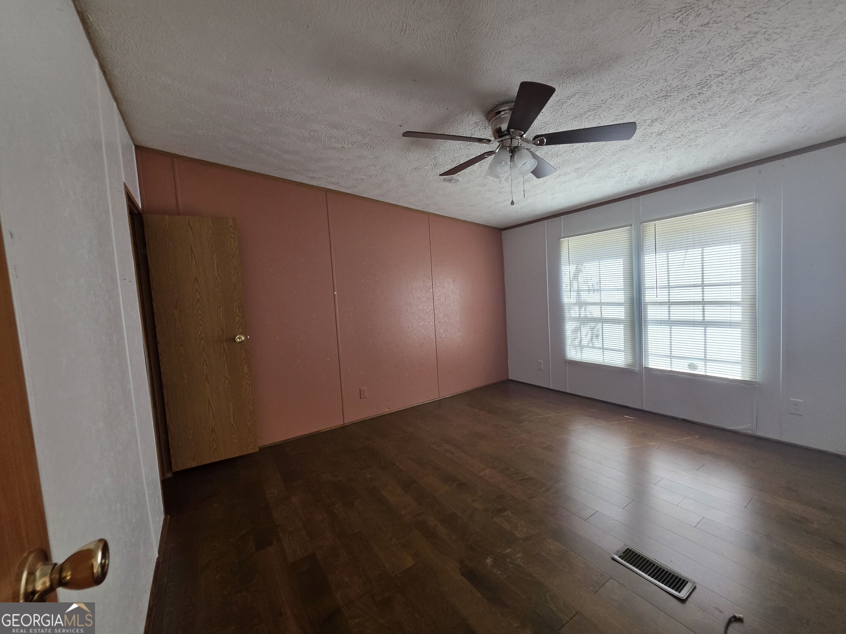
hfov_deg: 106.2
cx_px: 423
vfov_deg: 89.9
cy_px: 317
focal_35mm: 13
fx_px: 318
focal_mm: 2.2
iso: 125
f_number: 1.9
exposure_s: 1/359
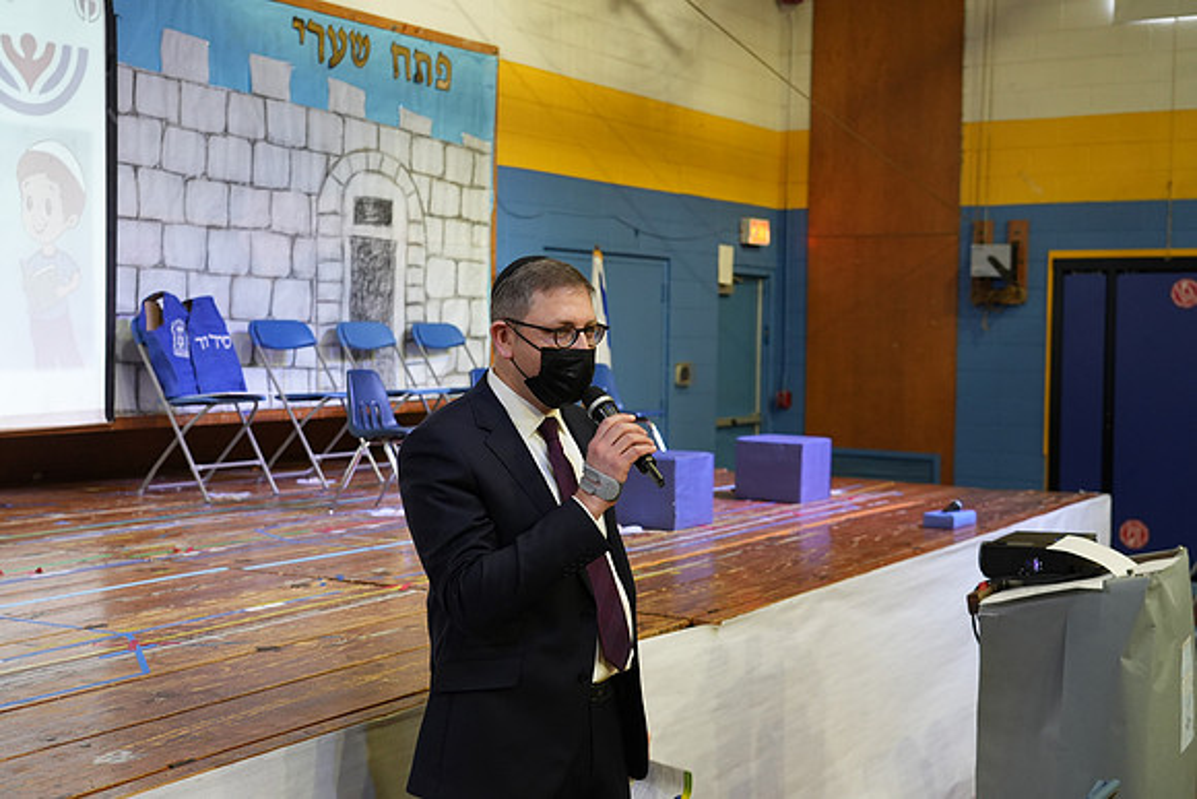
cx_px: 598
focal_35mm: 46
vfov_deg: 29.3
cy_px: 400
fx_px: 1530
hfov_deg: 42.7
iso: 1600
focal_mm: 46
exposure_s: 1/125
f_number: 4.5
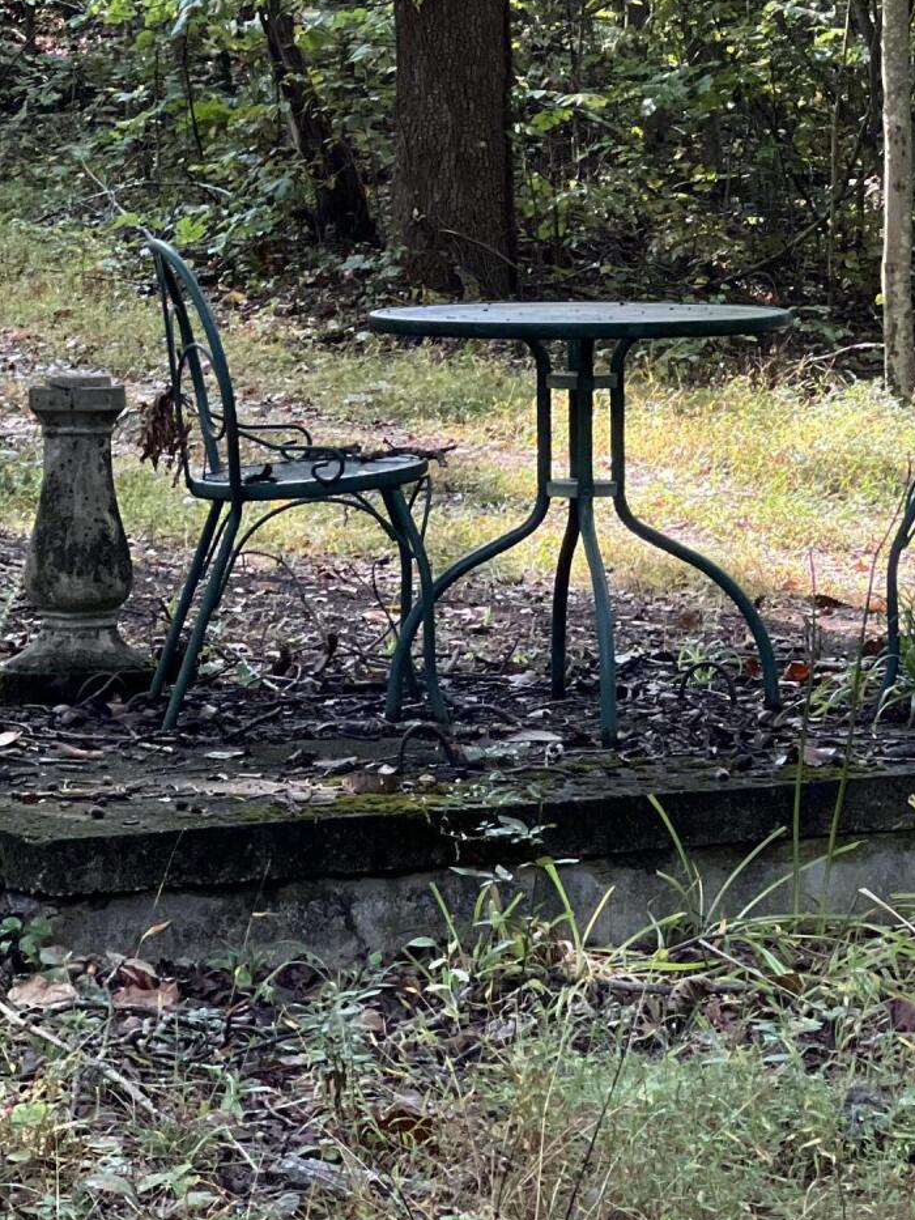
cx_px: 707
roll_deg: -0.3
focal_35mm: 165
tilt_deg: -1.8
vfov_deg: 11.9
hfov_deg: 9.0
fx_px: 5814
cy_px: 273
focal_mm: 9
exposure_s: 1/121
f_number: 2.8
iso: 100
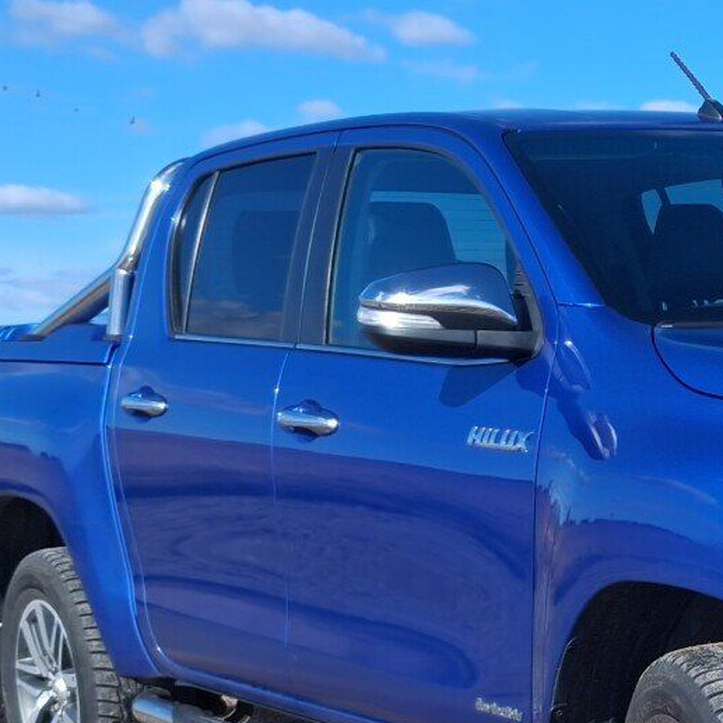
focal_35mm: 90
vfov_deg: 18.8
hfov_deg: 18.5
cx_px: 819
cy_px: 699
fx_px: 2127
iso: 25
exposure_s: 1/526
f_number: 1.8
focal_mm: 4
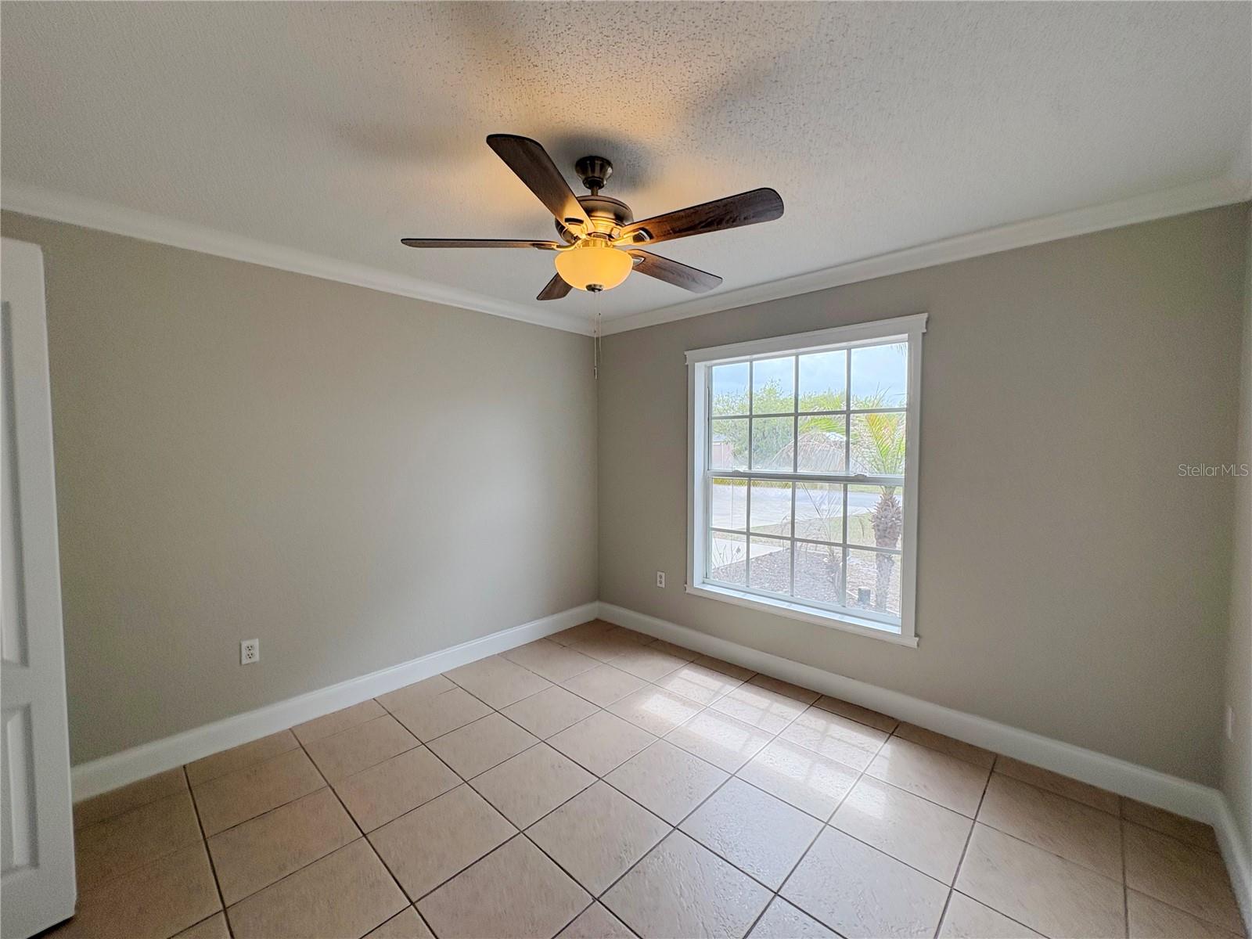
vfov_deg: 85.7
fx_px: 506
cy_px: 470
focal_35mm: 14
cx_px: 626
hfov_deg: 102.1
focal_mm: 2.22
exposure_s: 1/232
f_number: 2.2
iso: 64
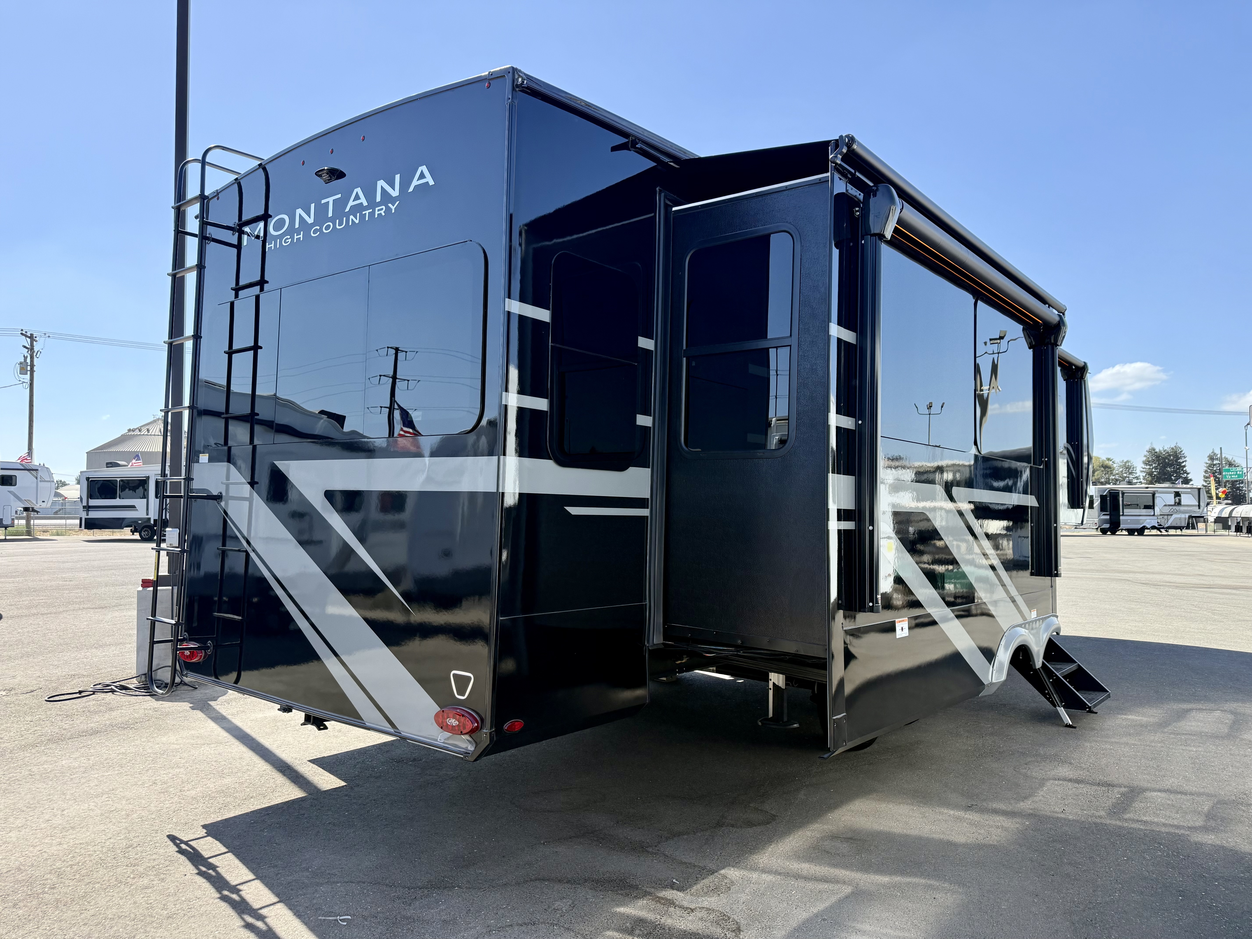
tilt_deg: +3.9
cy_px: 470
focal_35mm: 24
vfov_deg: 56.8
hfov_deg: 71.6
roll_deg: -0.1
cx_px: 626
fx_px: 868
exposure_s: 1/2445
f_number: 1.78
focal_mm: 6.76
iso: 100
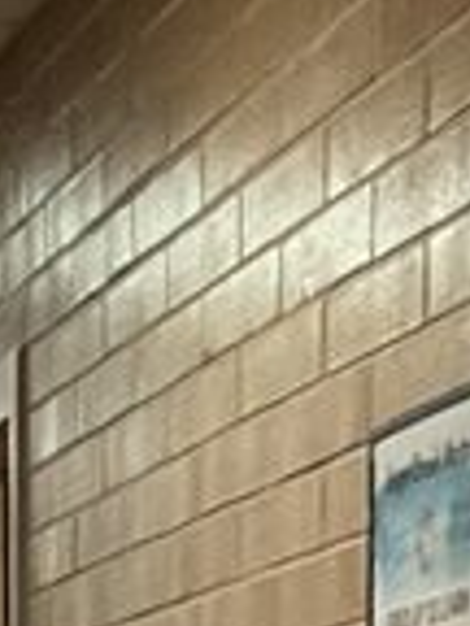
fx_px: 3729
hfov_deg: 6.7
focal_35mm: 206
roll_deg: +2.1
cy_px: 1804
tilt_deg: -12.9
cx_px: -779
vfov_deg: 8.3
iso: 200
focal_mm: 3
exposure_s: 1/60
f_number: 1.8
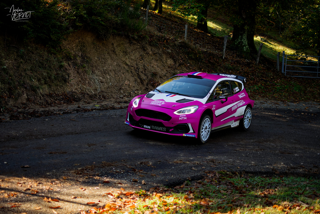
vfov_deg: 25.8
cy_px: 107
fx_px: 467
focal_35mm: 52
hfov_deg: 37.8
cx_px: 160
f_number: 1.8
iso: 2200
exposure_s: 1/6400
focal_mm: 35
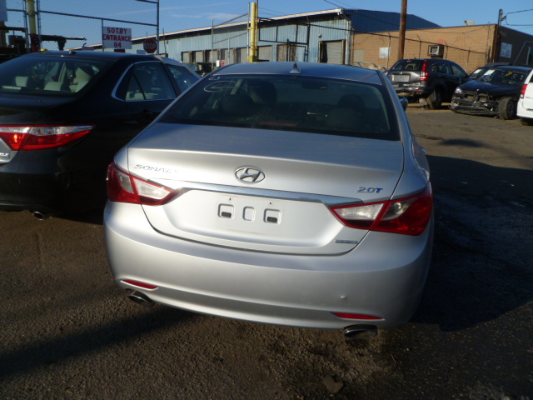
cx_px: 266
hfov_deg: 63.4
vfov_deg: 49.7
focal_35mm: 28
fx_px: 431
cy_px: 200
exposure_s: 1/1300
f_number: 3.3
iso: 80
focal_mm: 5
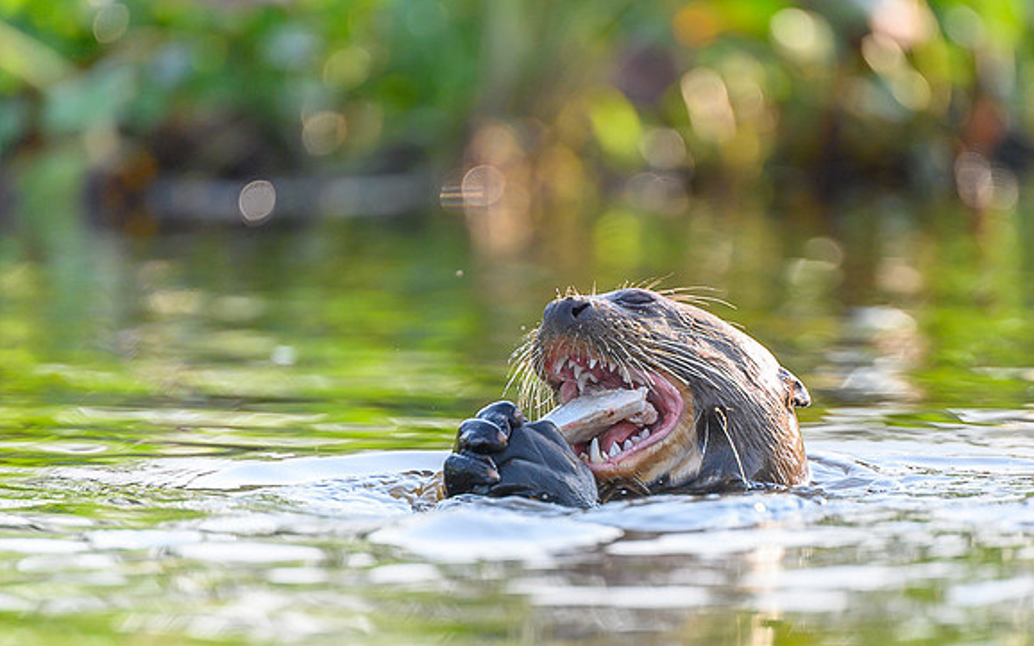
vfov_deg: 2.2
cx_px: 657
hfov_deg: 3.5
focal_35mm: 603
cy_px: 396
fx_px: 16989
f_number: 4
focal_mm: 400
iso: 1000
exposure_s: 1/2000
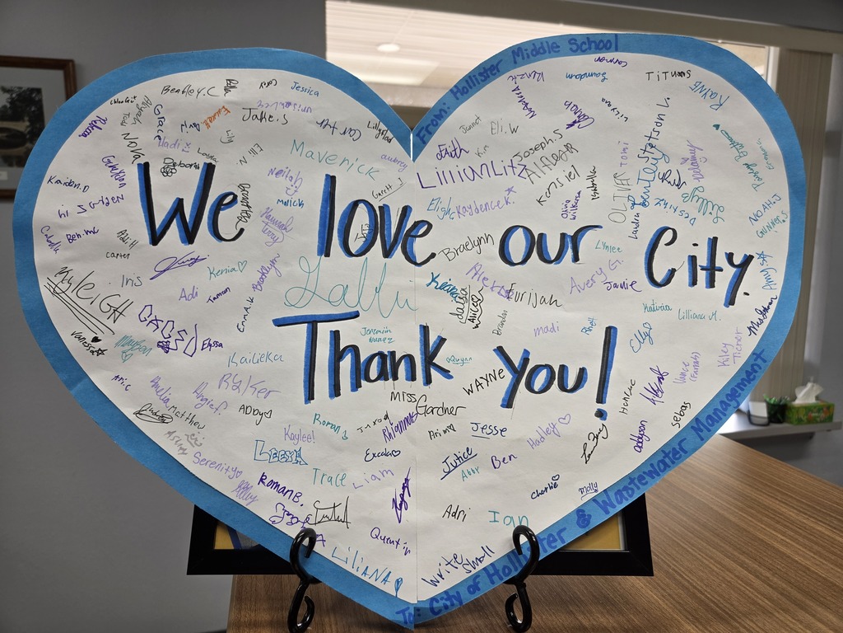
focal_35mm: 23
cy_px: 316
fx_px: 560
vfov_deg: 58.9
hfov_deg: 73.9
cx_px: 422
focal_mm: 5.4
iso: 80
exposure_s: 1/120
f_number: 1.8
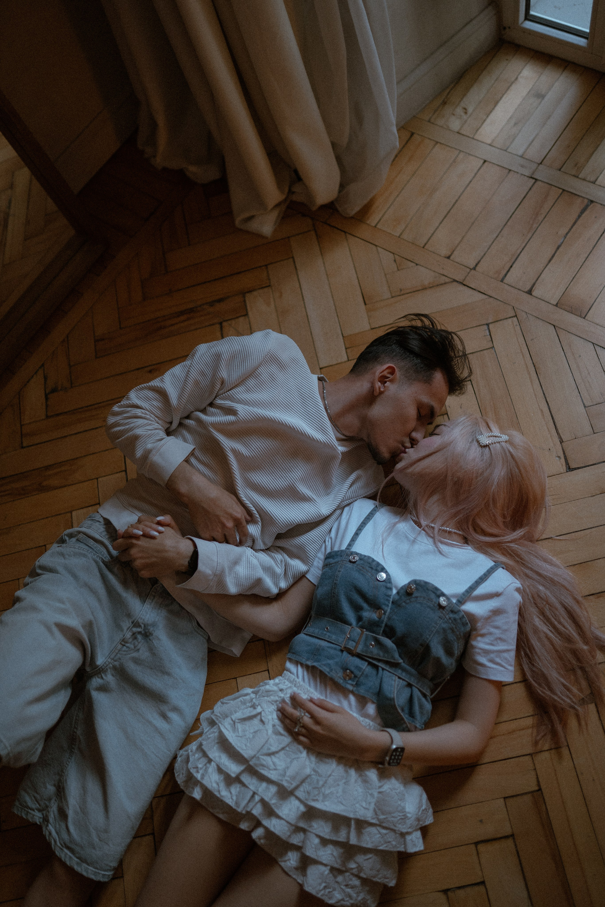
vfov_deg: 54.4
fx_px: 882
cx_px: 302
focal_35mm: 35
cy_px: 454
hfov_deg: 37.9
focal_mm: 35
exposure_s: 1/200
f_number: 1.4
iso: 1000
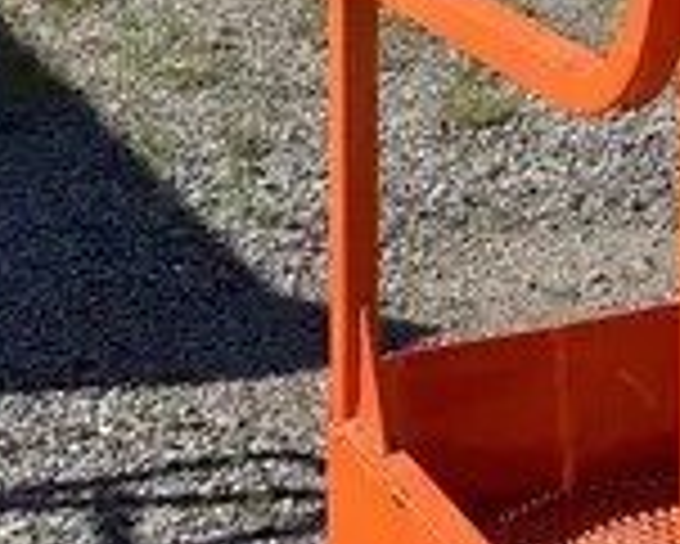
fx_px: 2477
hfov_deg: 15.5
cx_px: 603
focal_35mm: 123
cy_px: -187
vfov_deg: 12.1
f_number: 1.8
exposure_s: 1/1689
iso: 25
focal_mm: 4.25
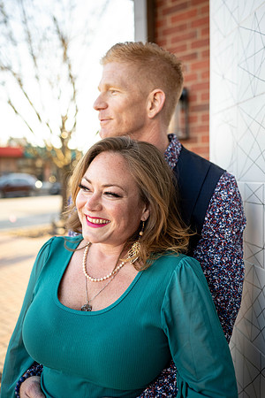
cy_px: 199
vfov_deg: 54.4
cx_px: 132
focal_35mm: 35
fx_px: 386
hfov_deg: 37.9
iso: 640
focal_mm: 35
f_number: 2.5
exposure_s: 1/800
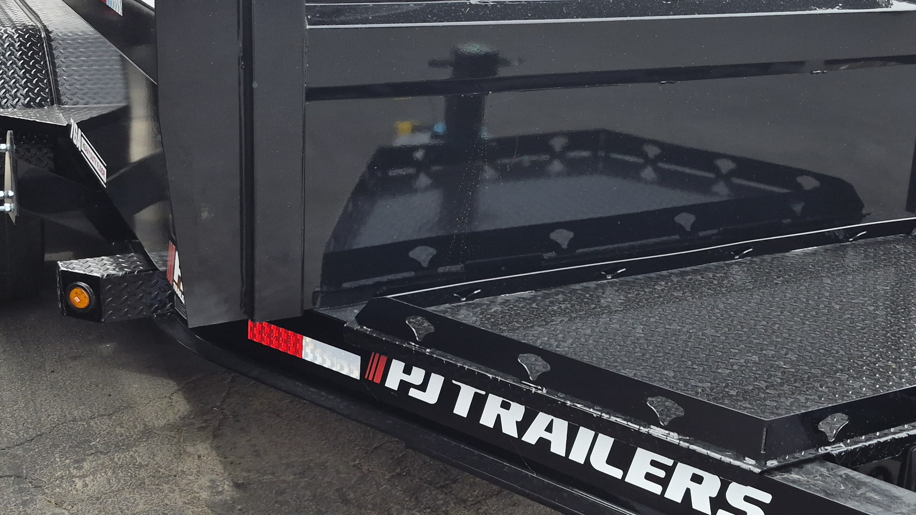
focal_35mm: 45
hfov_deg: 45.4
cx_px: 519
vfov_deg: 26.3
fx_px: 1093
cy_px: 142
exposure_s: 1/3376
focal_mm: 5.4
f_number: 1.8
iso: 80
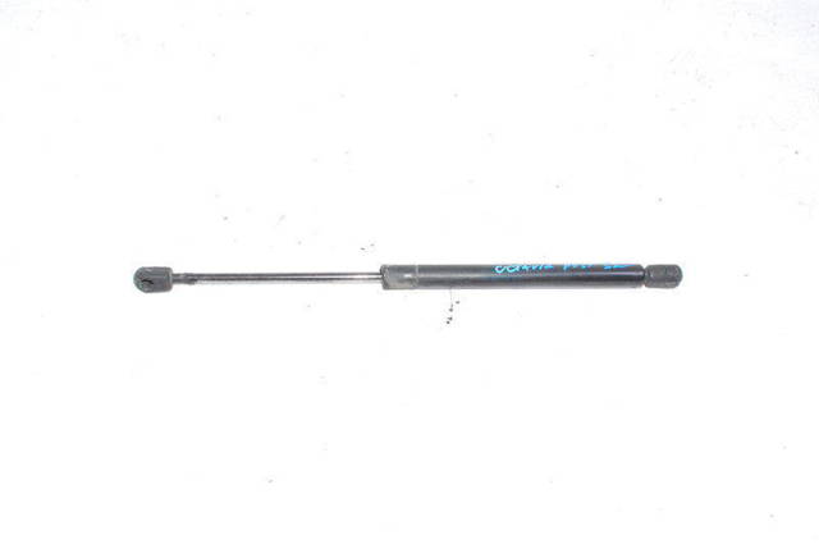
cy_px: 272
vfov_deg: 36.8
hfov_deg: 53.2
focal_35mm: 36
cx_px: 410
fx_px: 818
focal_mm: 24
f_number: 20
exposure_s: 1/200
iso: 800
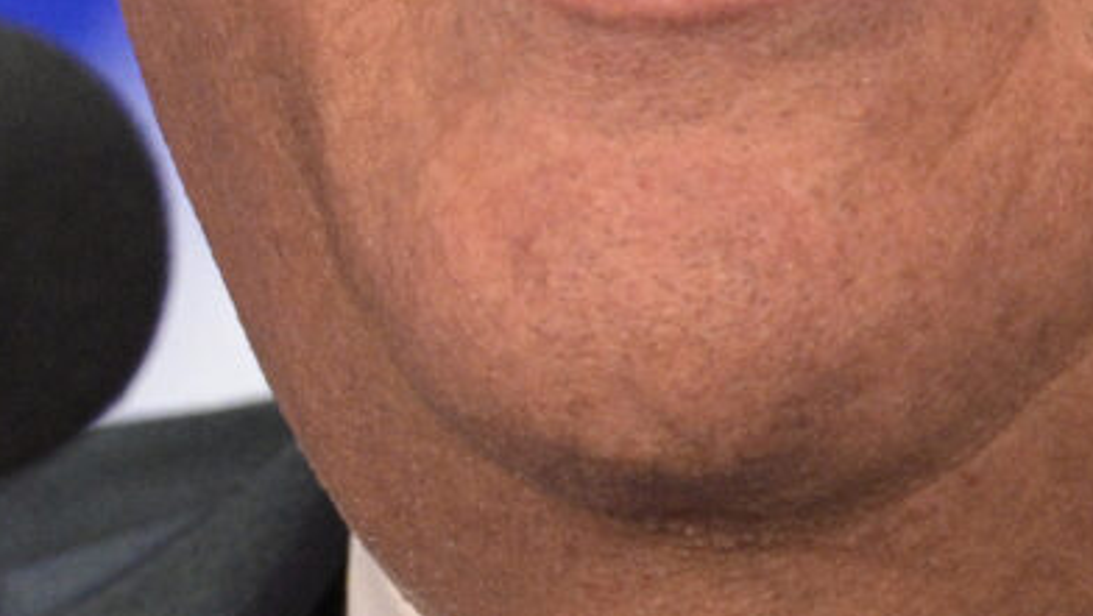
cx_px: -591
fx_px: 79309
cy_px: -397
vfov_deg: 0.4
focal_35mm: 2735
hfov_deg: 0.8
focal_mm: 400
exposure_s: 1/500
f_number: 4.5
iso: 2500
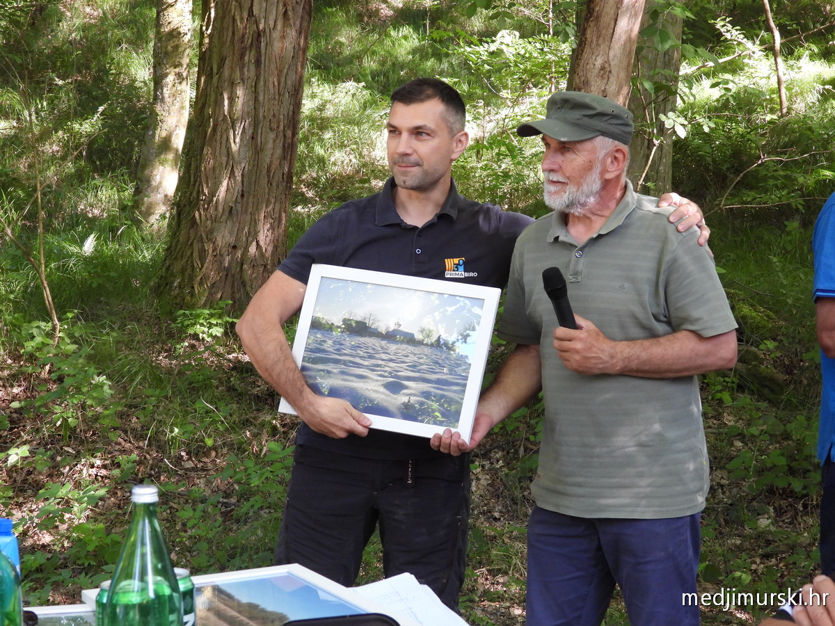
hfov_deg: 26.0
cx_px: 418
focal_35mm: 75
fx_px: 1809
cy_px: 313
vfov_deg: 19.6
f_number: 3.5
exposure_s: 1/60
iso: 360
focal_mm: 13.5
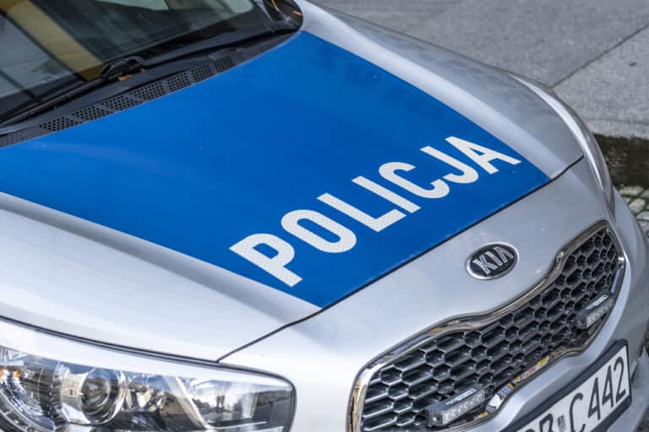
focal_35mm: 84
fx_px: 1514
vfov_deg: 16.3
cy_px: 216
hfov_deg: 24.2
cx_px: 324
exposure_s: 1/250
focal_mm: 56
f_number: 4
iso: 320
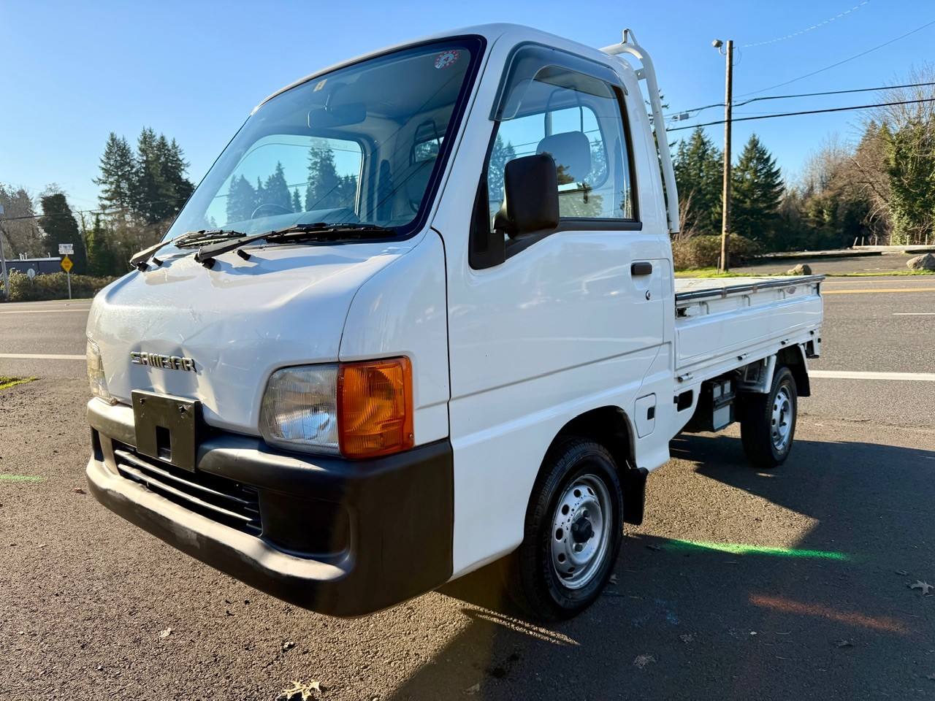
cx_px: 468
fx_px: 648
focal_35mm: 24
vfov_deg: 56.8
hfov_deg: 71.6
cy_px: 350
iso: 100
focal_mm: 6.76
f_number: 1.78
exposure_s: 1/2370
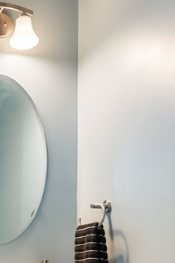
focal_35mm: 57
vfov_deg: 33.5
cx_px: -20
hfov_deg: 22.4
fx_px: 416
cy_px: 228
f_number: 8
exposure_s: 1/50
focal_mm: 17
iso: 16000
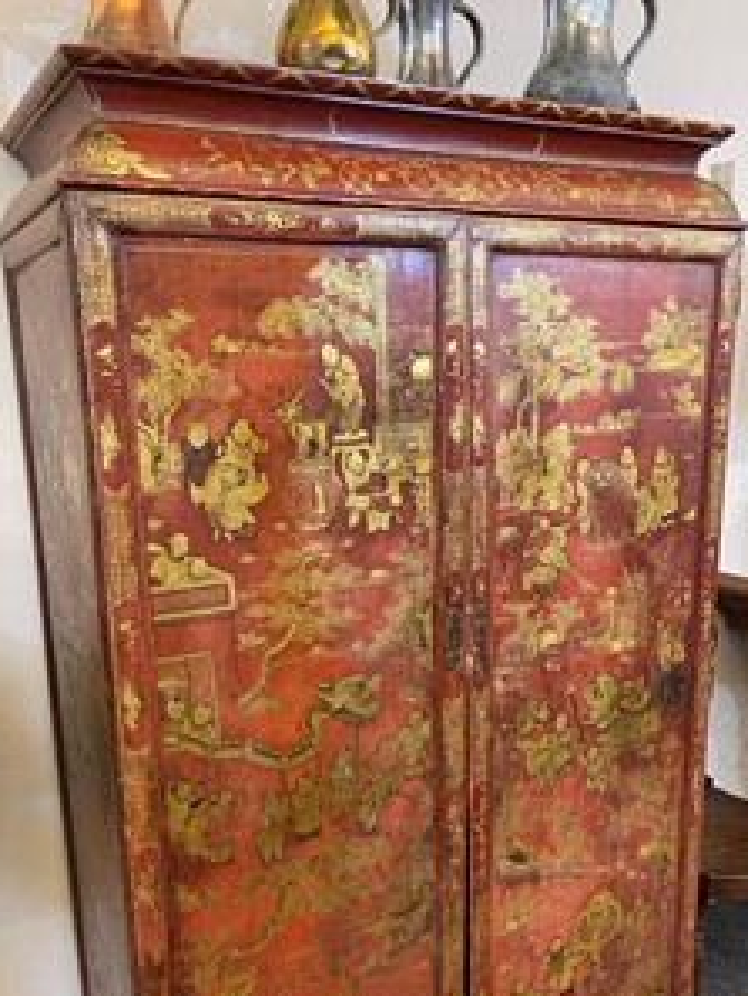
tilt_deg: -15.2
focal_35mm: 35
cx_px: 392
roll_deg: +2.1
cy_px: 644
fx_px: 1008
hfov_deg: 40.7
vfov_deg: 51.8
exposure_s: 1/50
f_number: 1.6
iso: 500
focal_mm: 5.1
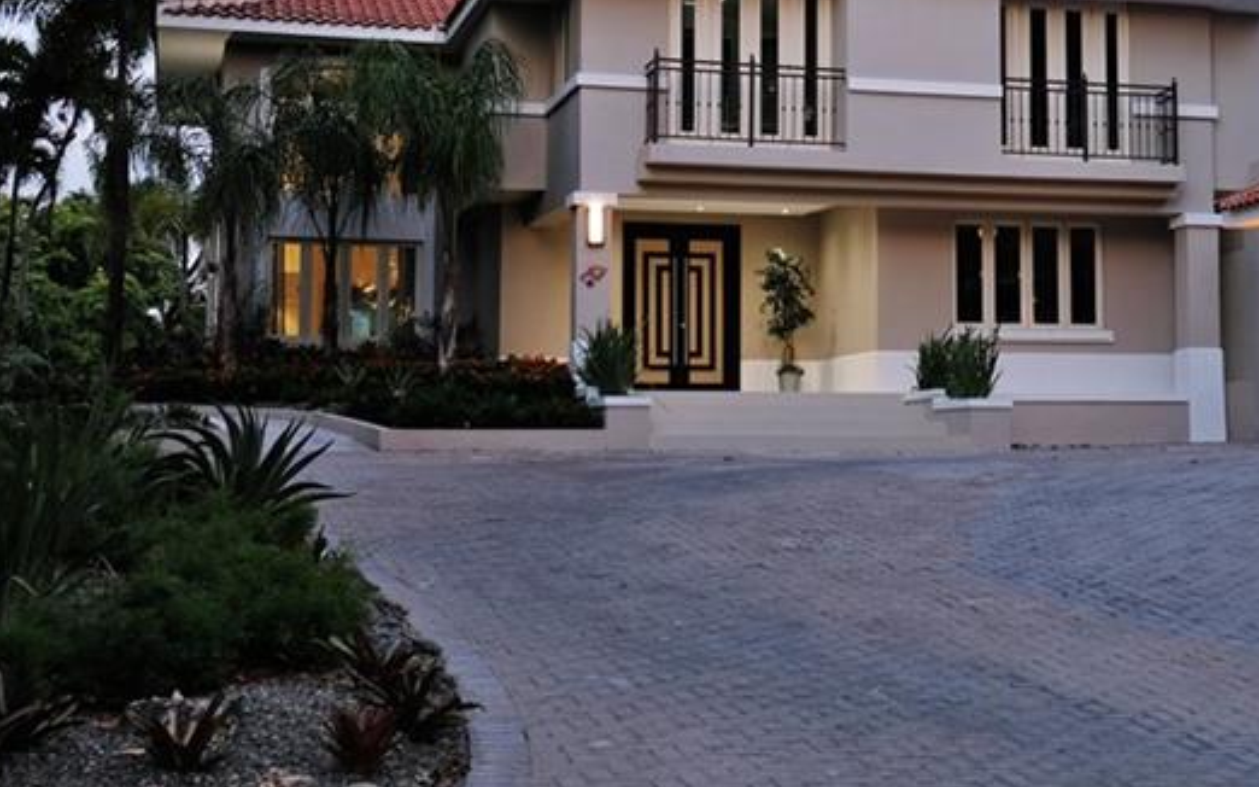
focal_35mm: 64
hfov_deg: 31.3
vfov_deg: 20.2
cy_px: 225
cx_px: 974
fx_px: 2195
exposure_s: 1/60
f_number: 3.6
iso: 400
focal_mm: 21.4
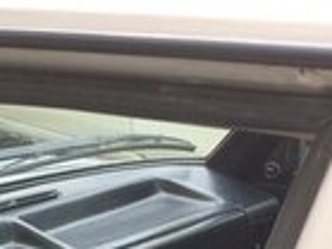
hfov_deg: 13.5
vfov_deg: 10.5
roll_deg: +3.8
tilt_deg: -19.4
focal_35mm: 138
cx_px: -167
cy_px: 310
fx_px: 1322
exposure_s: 1/50
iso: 32
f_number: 2.2
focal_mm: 4.15
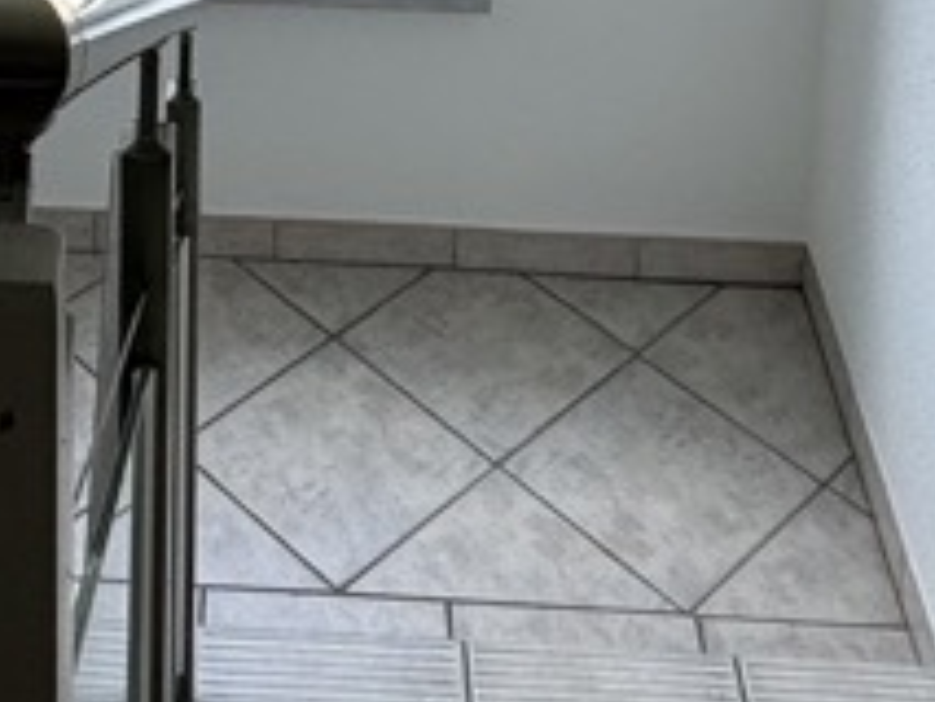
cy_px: -886
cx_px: 167
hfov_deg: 22.9
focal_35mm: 84
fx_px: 2270
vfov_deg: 13.7
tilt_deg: -11.5
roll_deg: +0.1
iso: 40
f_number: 2.2
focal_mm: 2.22
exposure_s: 1/213
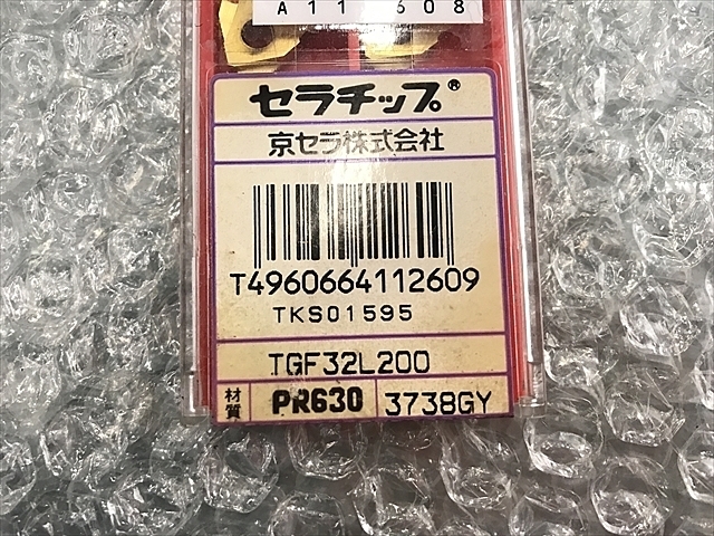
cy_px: 268
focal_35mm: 28
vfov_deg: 49.7
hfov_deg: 63.4
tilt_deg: -84.6
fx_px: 578
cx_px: 357
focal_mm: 3.99
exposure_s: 1/33
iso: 40
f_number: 1.8
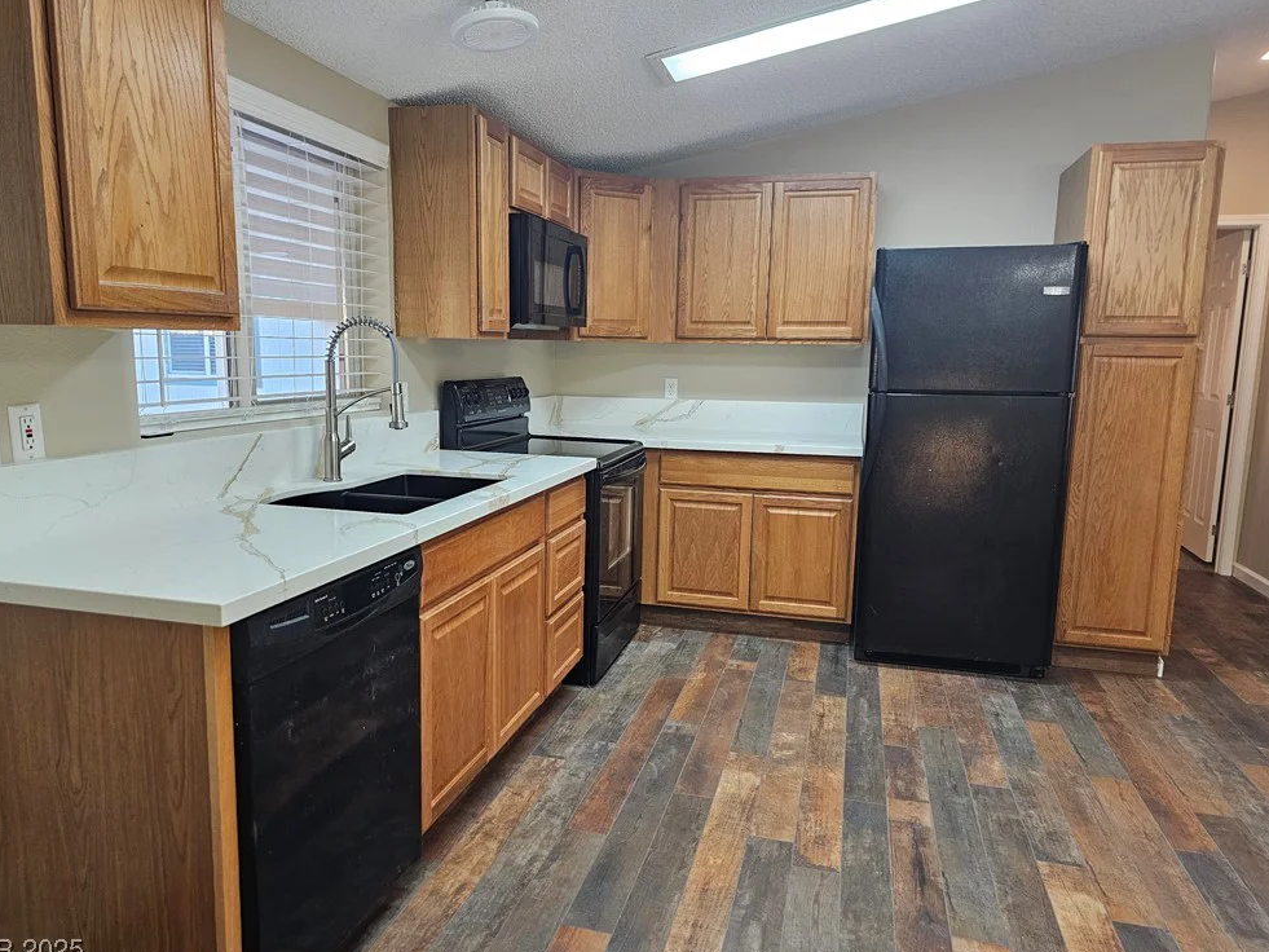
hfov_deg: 71.6
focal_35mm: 24
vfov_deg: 56.8
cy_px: 482
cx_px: 616
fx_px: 880
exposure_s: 1/120
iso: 320
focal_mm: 6.3
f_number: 1.7
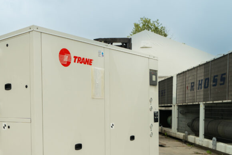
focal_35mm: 44
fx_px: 284
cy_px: 119
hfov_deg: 43.2
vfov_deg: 29.9
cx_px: 61
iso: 320
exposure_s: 1/320
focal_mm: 25
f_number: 5
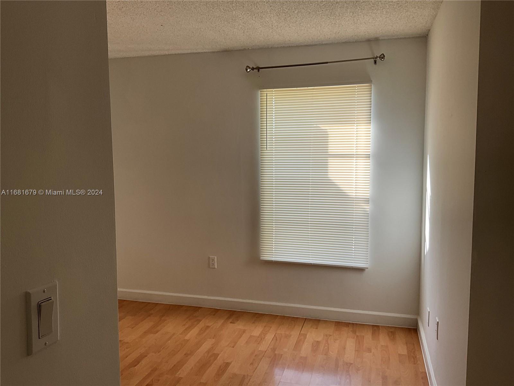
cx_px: 257
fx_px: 431
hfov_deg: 61.7
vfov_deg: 48.2
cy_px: 193
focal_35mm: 29
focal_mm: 3
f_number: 1.8
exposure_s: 1/122
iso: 32
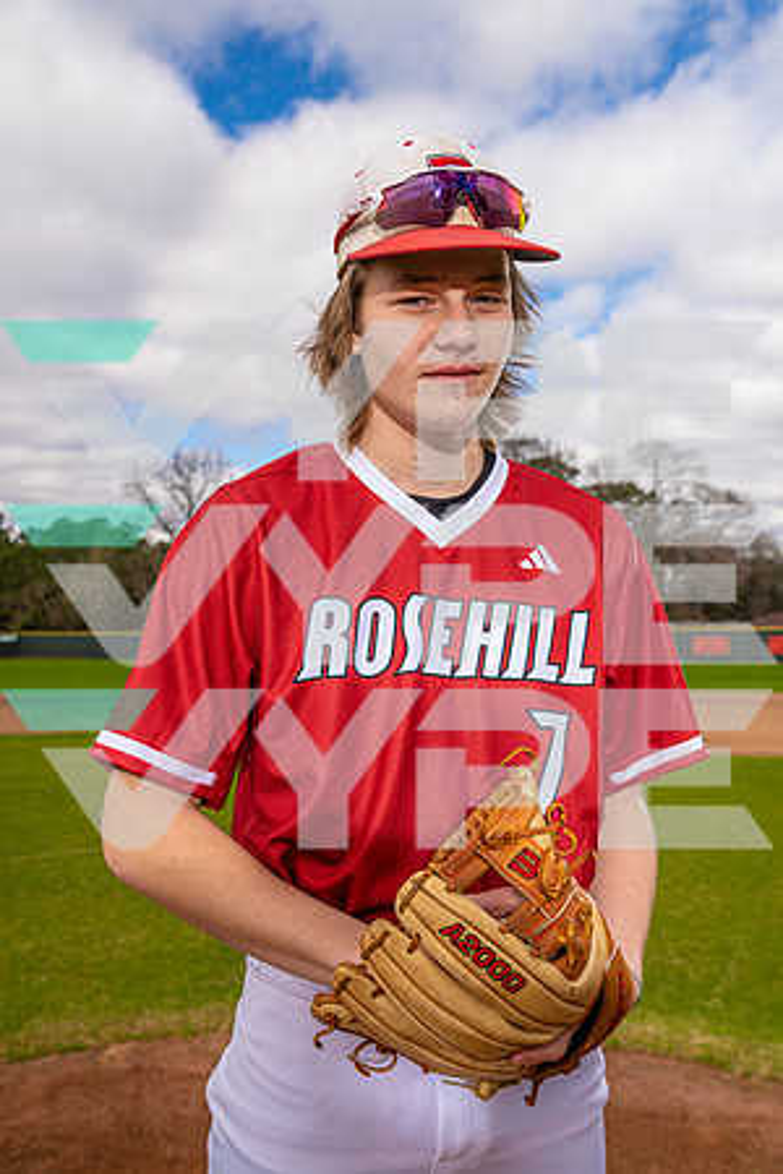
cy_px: 587
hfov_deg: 42.3
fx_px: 1011
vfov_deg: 60.3
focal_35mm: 31
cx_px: 392
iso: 100
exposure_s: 1/250
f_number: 6.3
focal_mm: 31
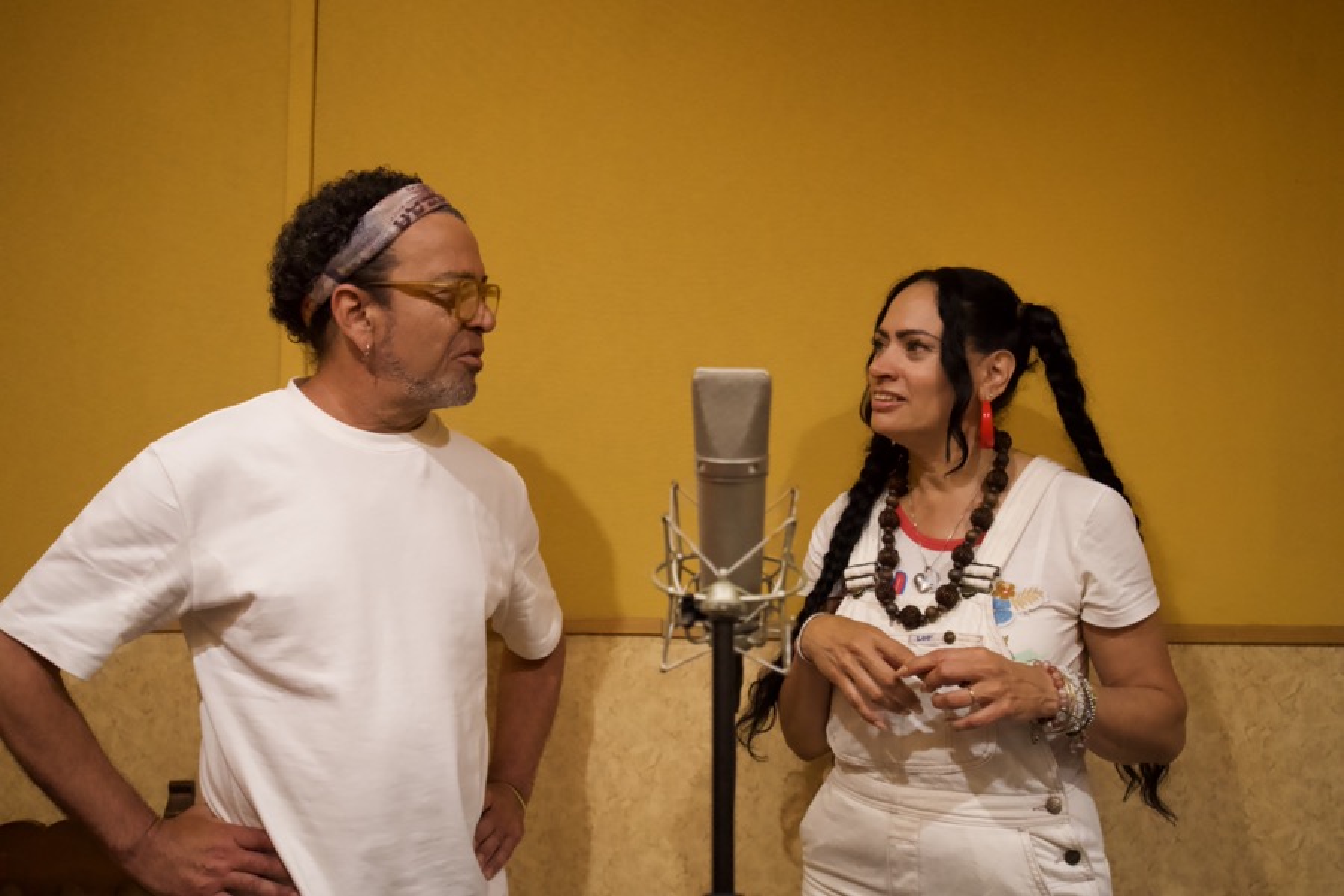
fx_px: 1232
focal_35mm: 33
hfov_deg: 57.2
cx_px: 672
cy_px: 448
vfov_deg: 40.0
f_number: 4
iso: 12800
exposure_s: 1/160
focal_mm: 33
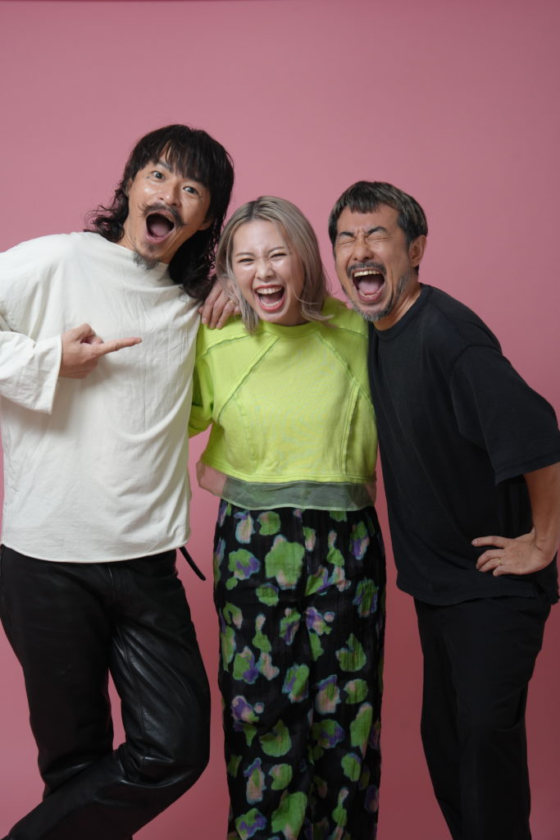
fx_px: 1283
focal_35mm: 55
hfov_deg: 24.6
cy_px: 420
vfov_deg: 36.2
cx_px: 280
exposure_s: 1/125
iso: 800
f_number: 7.1
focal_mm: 55
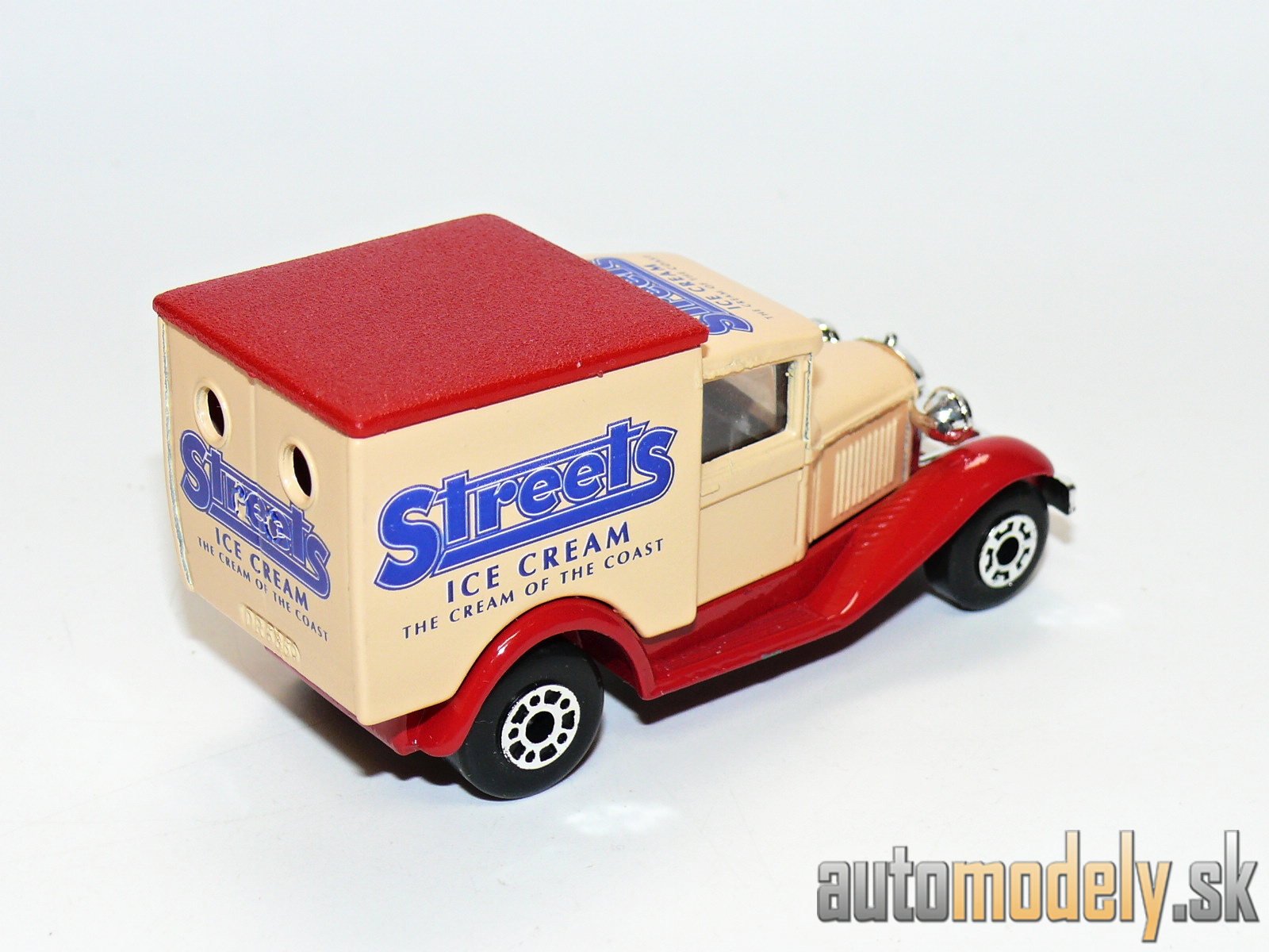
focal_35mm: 87
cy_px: 476
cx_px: 634
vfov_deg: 17.0
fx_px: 3189
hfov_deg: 22.5
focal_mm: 12.3
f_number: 4
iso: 100
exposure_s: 1/30
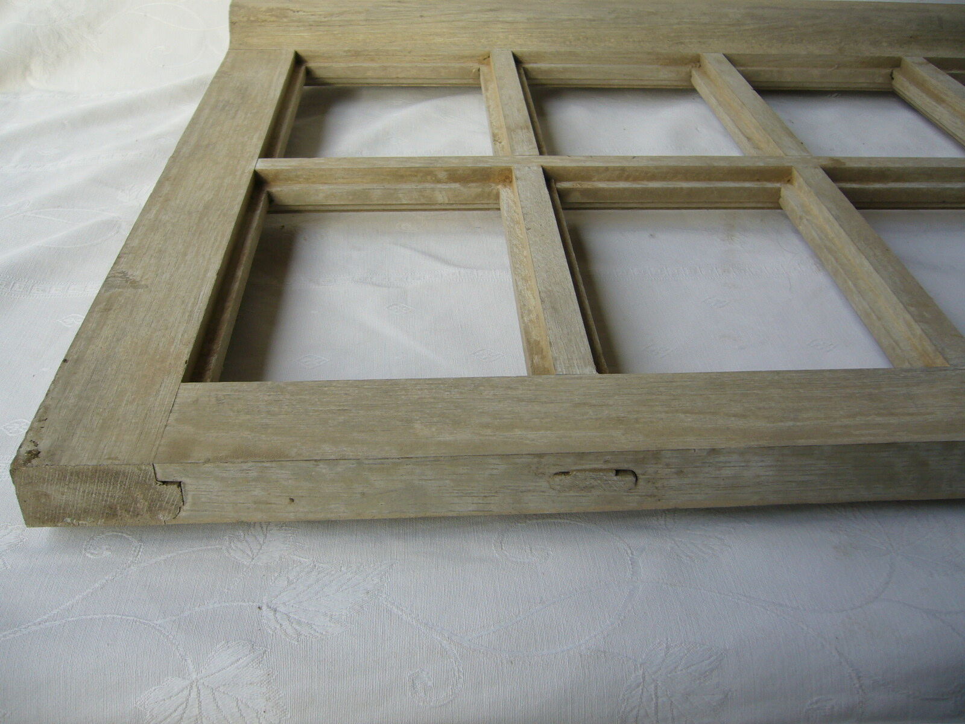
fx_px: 976
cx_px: 482
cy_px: 362
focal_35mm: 35
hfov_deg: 52.6
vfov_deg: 40.7
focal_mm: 5.8
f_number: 2.8
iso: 80
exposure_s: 1/200
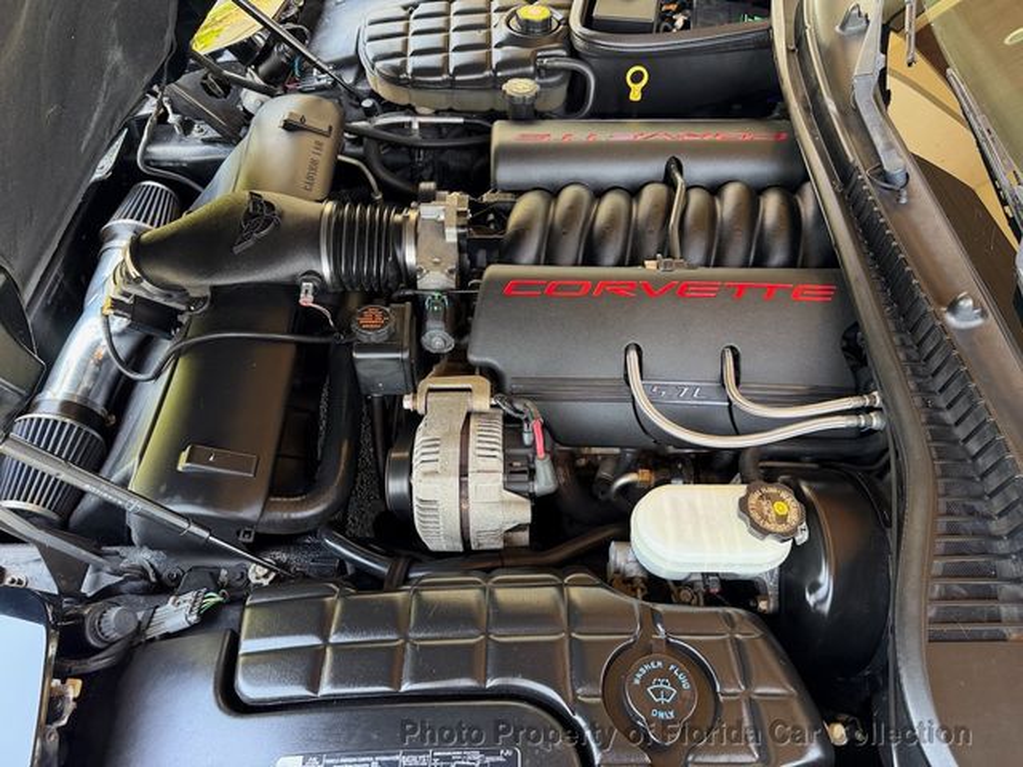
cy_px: 384
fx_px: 709
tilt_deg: -52.4
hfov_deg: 71.6
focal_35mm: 24
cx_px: 512
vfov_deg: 56.8
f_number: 1.78
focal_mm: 6.76
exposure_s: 1/66
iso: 200
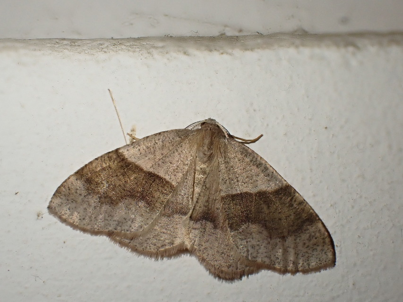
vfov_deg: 29.1
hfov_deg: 38.2
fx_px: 582
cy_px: 151
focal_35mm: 50
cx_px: 202
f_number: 4.5
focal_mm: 9.01
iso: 500
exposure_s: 1/200
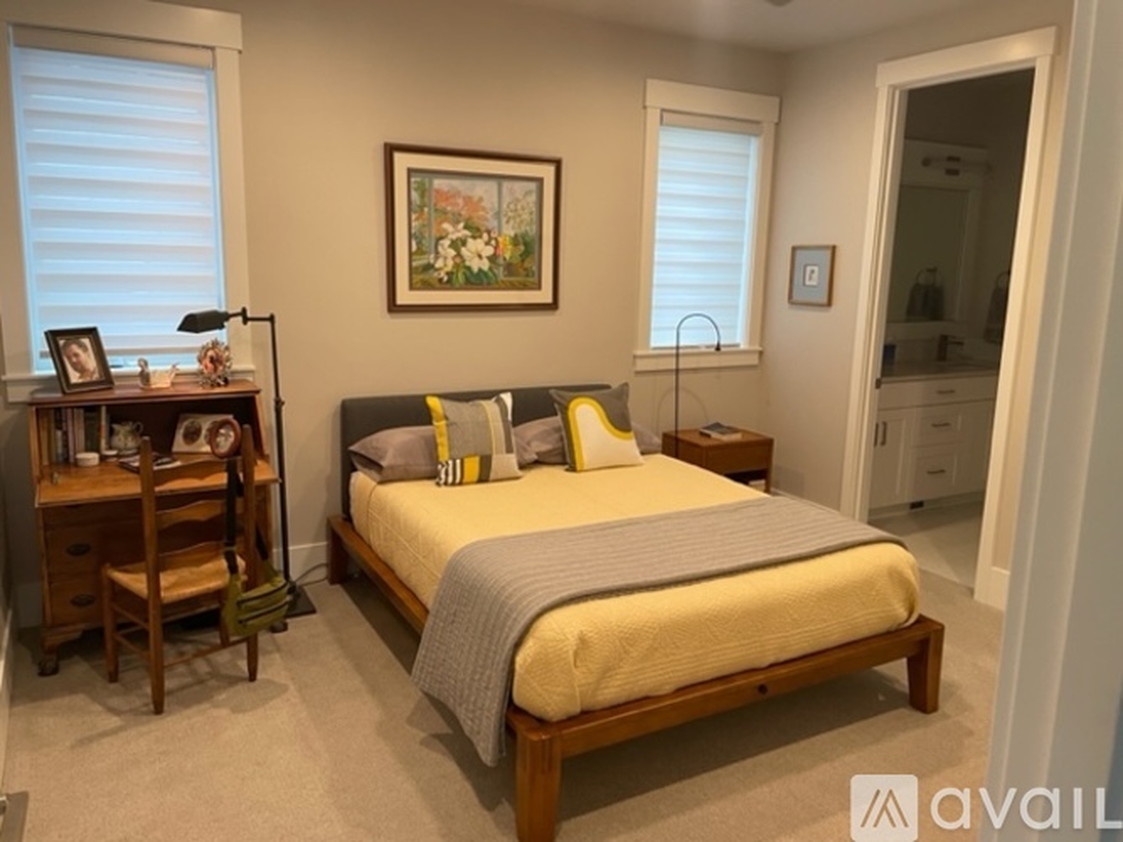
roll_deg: -1.8
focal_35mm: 26
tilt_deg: -9.6
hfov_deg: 67.3
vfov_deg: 53.0
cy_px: 421
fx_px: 843
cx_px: 562
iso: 100
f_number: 1.6
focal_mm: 4.2
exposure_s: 1/60
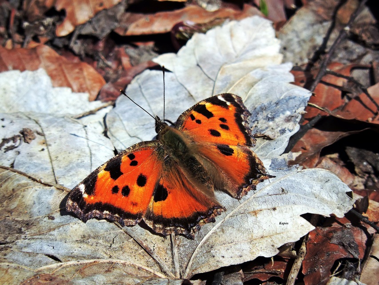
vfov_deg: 1.5
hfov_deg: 2.0
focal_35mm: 1000
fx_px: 10950
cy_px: 142
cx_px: 190
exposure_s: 1/640
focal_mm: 180
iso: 100
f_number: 5.9
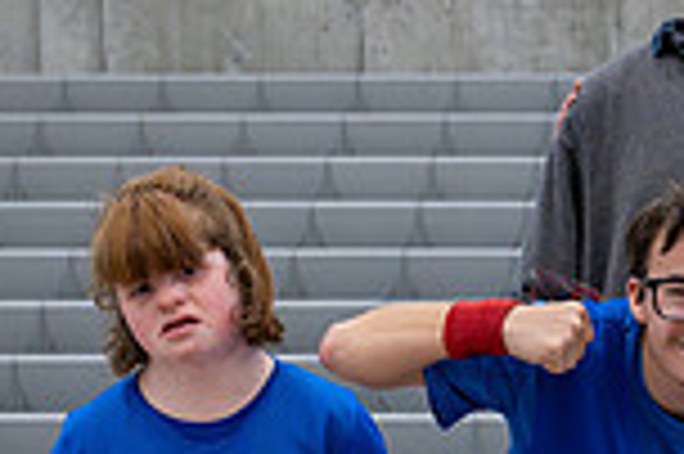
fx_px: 4441
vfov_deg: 5.8
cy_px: 777
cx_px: 924
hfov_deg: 8.7
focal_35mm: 234
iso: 3600
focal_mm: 39
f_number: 5.6
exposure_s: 1/200
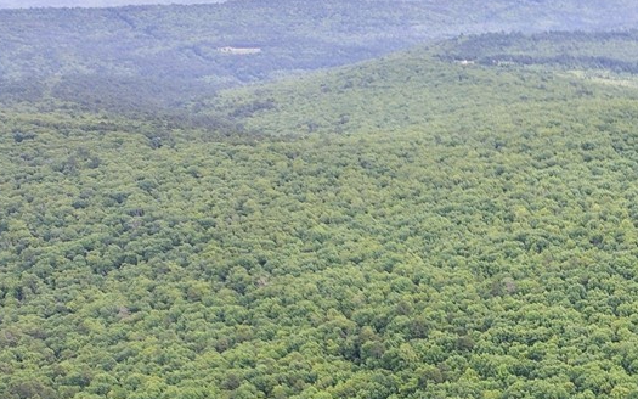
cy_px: 696
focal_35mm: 87
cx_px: 792
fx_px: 1513
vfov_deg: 13.6
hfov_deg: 21.8
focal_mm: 8.4
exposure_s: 1/50
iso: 100
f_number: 2.8
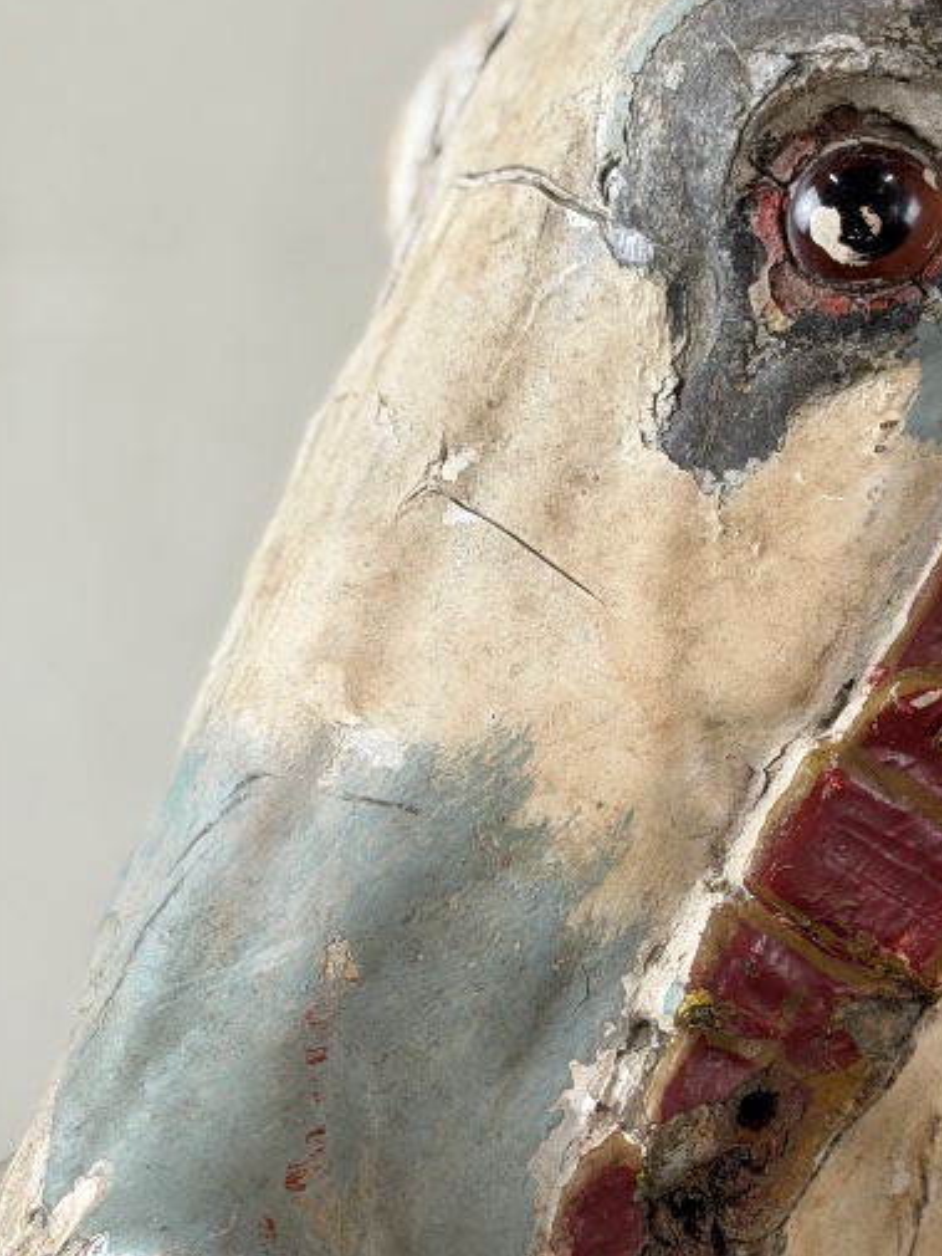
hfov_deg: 13.0
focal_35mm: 114
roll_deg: -1.1
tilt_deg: +4.7
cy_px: 522
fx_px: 4135
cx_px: 688
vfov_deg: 17.3
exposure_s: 1/50
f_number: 1.78
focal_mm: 6.76
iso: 100
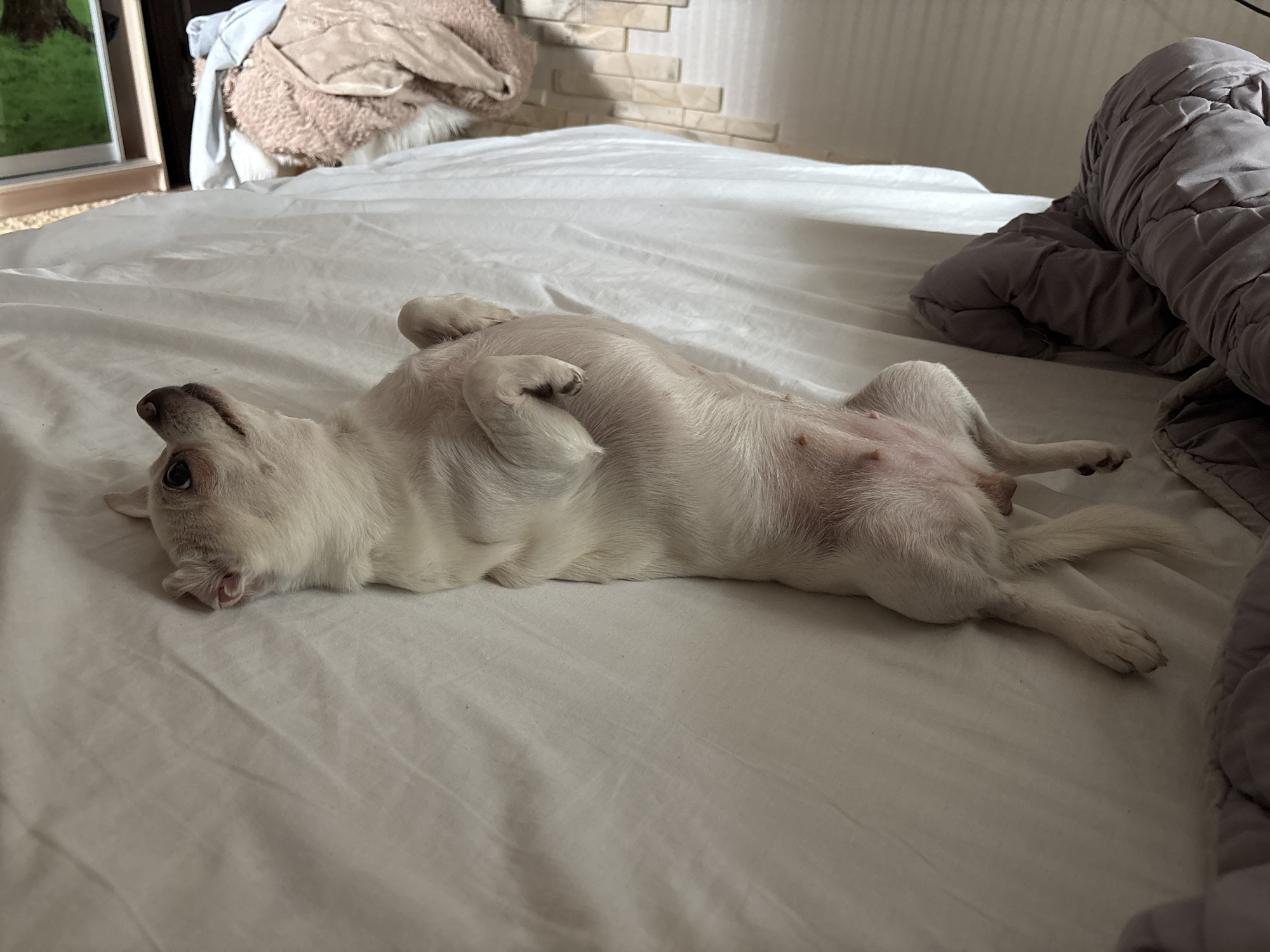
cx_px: 635
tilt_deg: -29.2
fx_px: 954
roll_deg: -3.4
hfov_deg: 67.3
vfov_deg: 53.1
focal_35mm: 26
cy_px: 476
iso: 500
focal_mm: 5.96
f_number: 1.6
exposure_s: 1/40
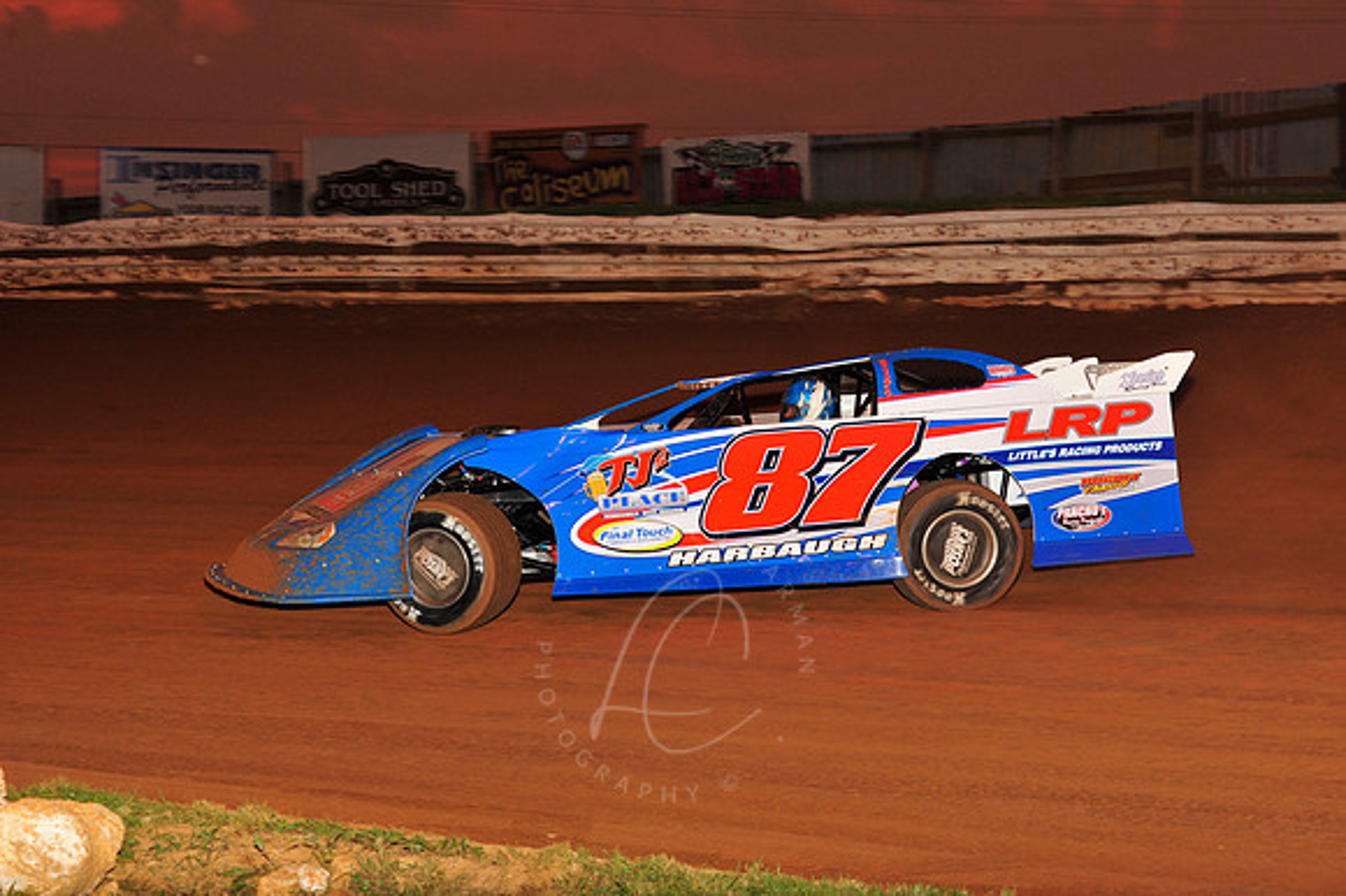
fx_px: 3213
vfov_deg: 15.9
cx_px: 673
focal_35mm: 86
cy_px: 448
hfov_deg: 23.7
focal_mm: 86
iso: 1000
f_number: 8
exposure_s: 1/320
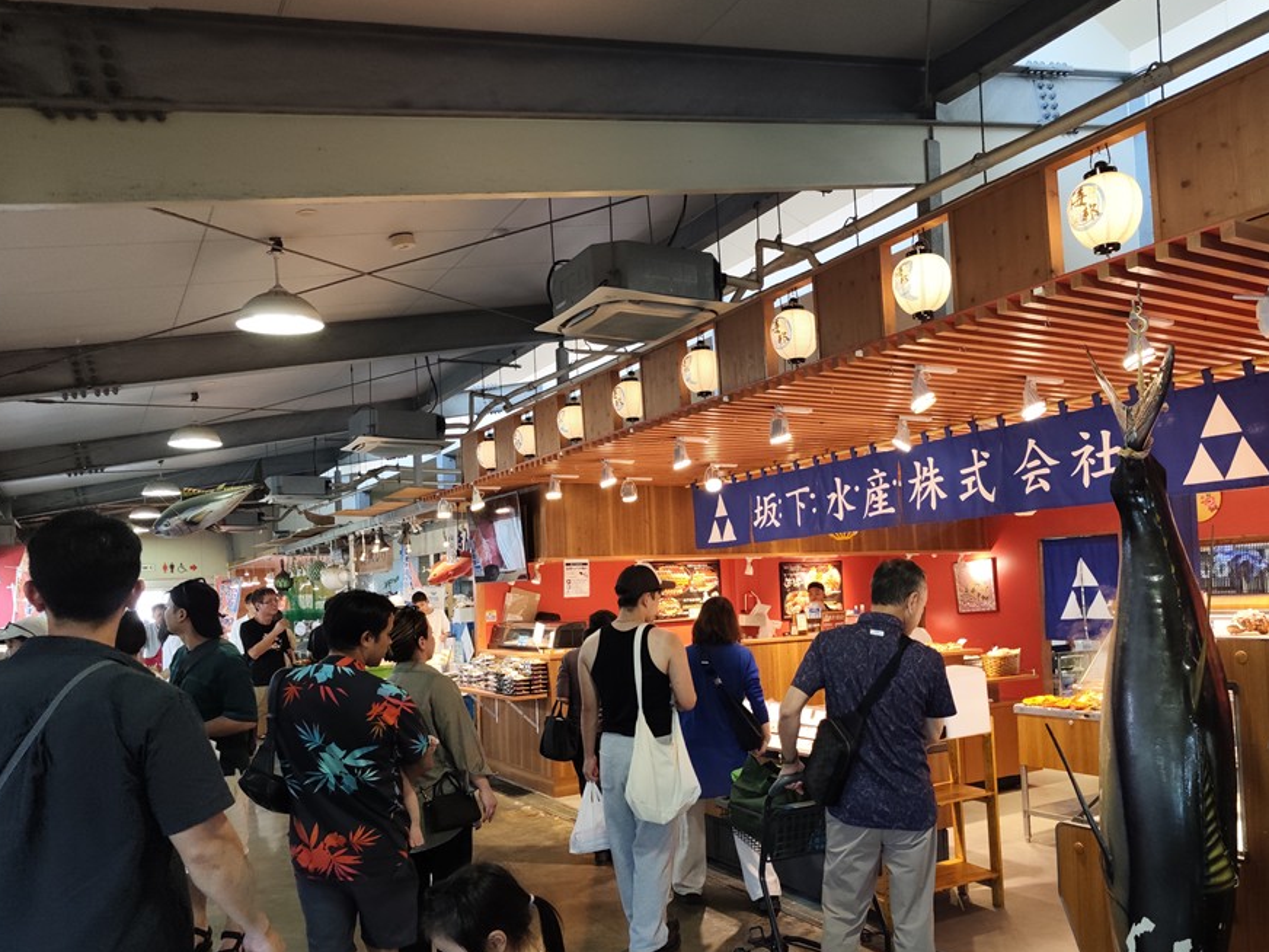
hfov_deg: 65.1
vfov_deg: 51.2
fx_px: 990
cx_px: 715
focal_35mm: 27
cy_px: 539
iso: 500
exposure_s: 1/120
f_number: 1.7
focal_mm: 6.07
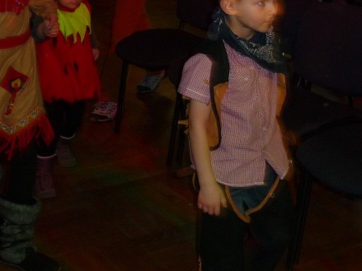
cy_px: 91
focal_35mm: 84
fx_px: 878
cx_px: 237
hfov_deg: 23.2
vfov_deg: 17.5
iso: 160
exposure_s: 1/30
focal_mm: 6
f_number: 3.7
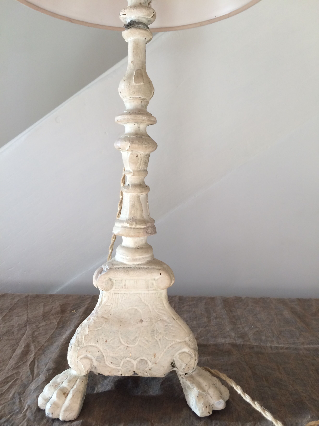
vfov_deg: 61.7
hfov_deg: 48.2
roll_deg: -1.5
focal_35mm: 29
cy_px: 213
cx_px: 160
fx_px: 356
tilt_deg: -8.9
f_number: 2.2
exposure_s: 1/33
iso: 50
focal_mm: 4.15
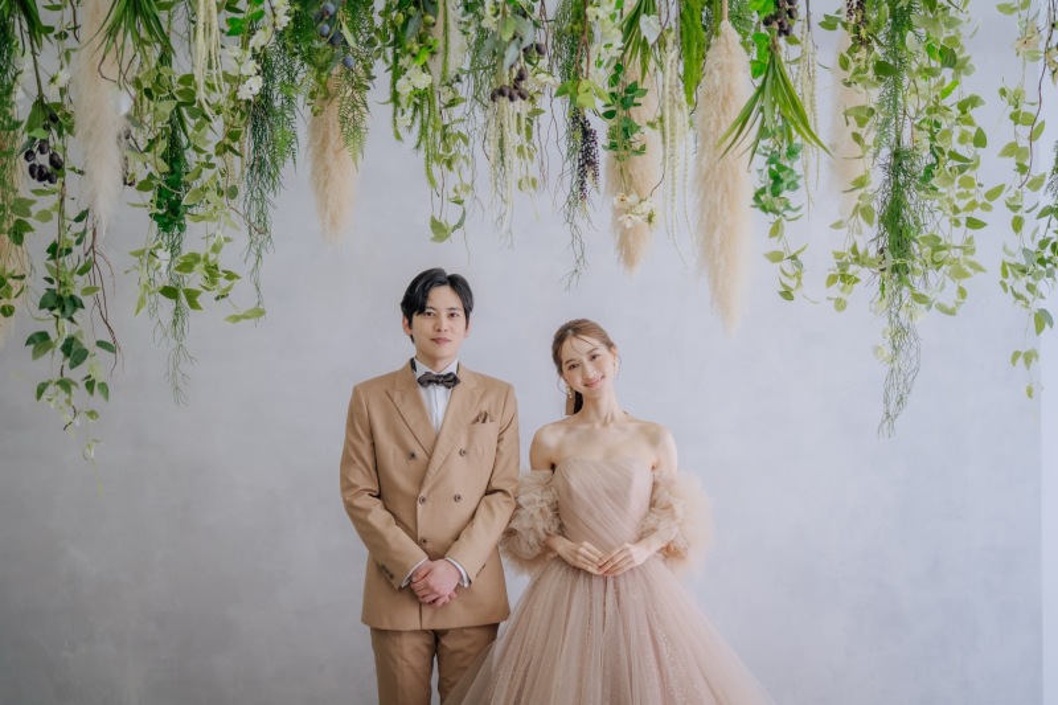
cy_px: 352
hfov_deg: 39.6
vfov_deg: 27.0
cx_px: 529
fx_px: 1469
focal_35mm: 50
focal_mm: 50
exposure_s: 1/400
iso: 500
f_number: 1.6
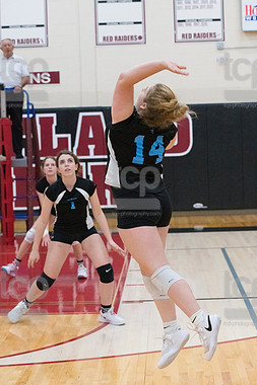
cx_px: 136
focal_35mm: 83
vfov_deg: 24.5
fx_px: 890
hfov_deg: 16.4
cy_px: 188
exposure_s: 1/1000
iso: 6400
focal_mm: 70
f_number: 4.5
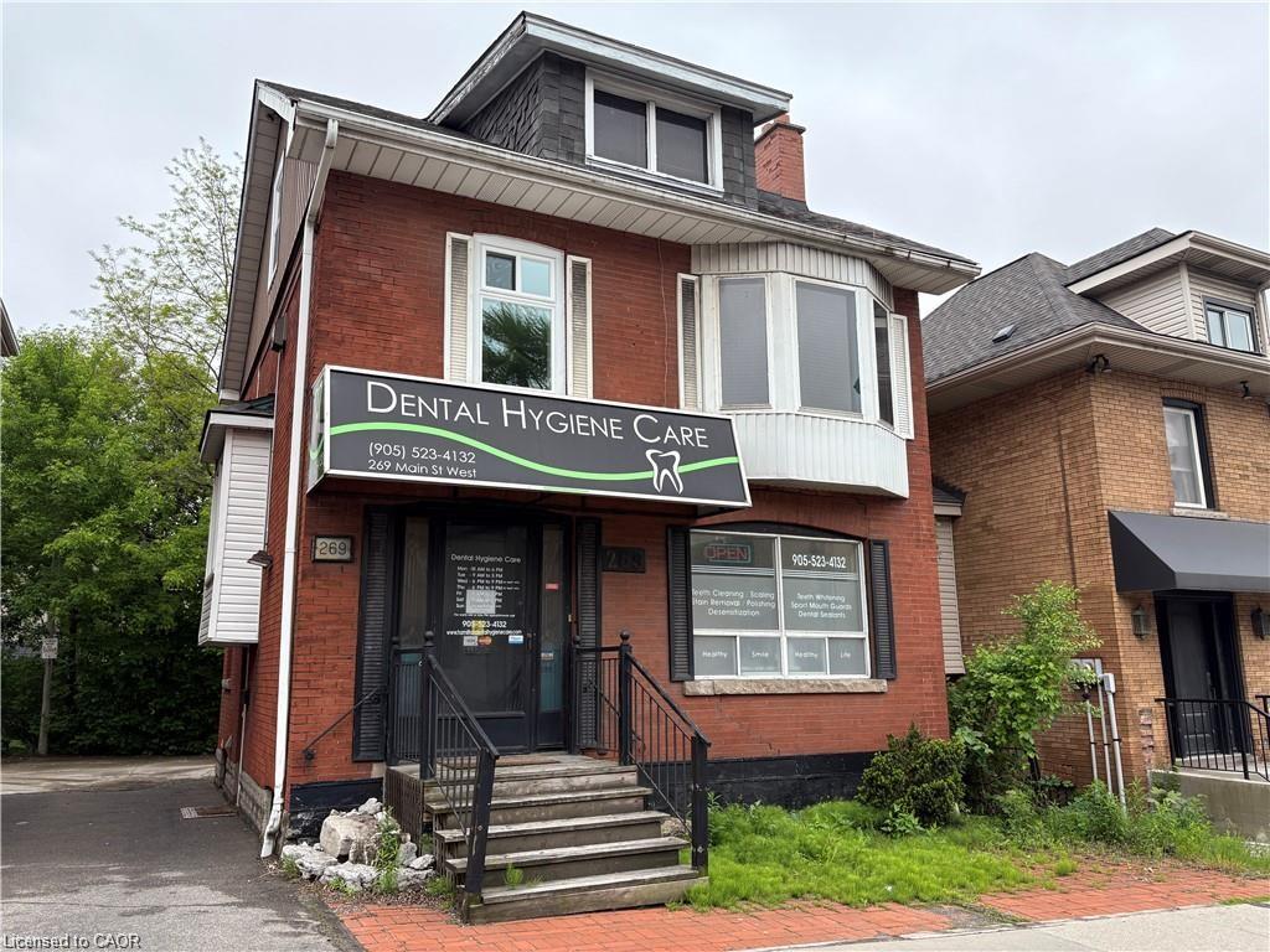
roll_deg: +0.9
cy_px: 476
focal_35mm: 26
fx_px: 954
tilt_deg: +11.2
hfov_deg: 67.3
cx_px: 635
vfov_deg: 53.1
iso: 64
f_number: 1.6
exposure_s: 1/945
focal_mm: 5.96
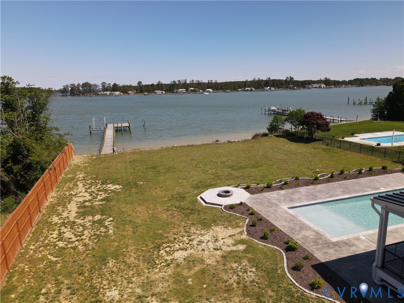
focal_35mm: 24
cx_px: 202
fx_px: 280
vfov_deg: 56.8
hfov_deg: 71.6
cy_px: 152
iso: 110
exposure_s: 1/15
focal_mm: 4.5
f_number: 2.8
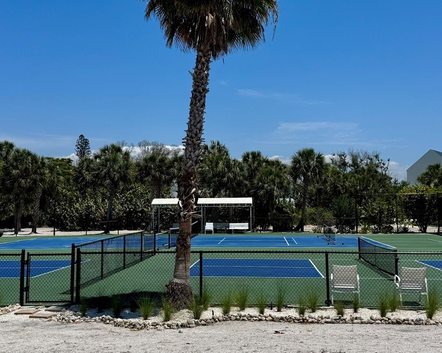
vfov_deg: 34.1
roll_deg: +0.4
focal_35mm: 44
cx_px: 217
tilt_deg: +5.4
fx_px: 575
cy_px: 153
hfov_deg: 42.0
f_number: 1.78
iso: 80
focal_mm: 6.76
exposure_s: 1/10417
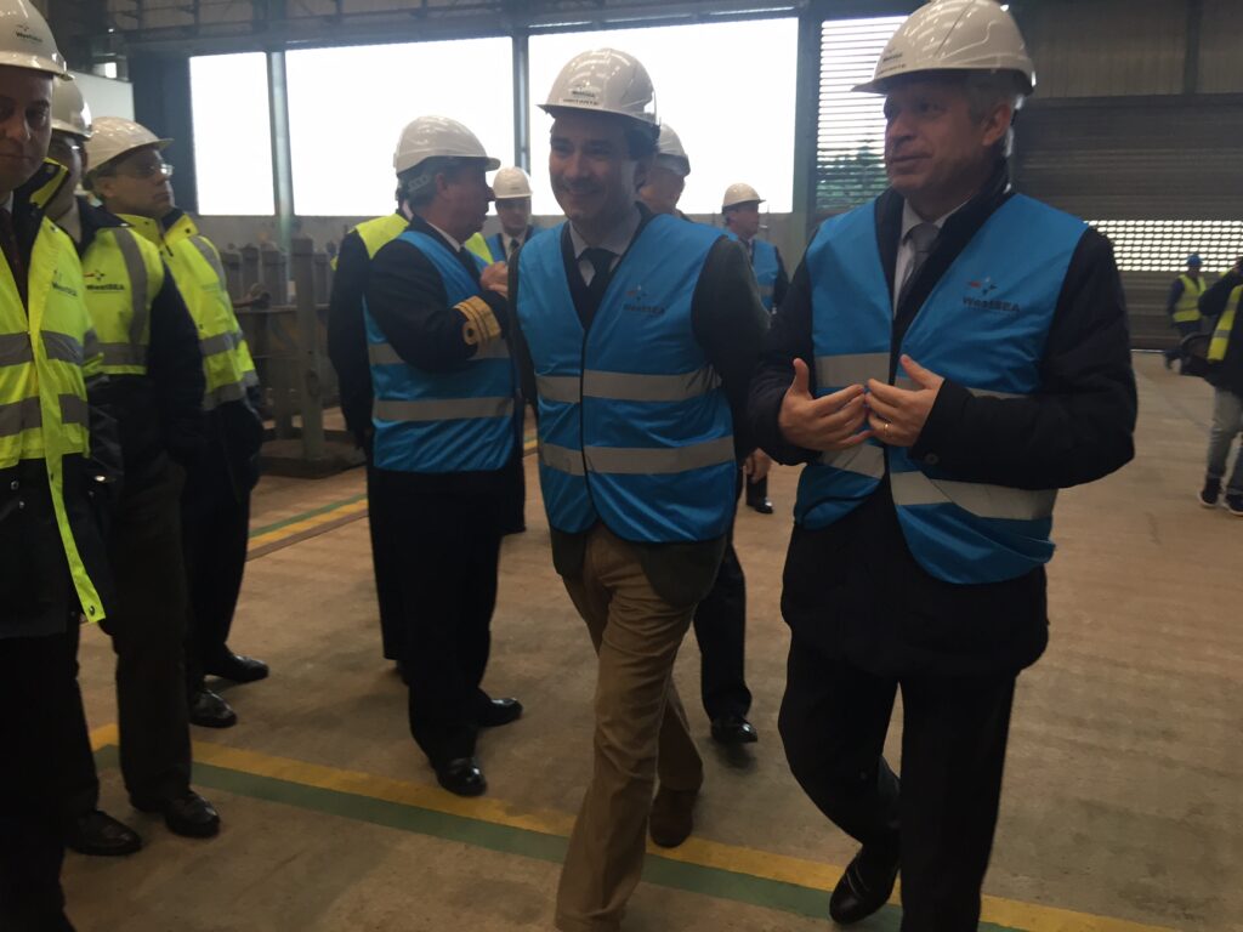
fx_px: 1041
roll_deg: -3.4
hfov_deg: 61.7
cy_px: 466
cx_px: 622
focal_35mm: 29
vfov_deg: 48.2
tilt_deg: -9.3
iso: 40
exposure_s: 1/33
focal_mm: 4.15
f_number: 2.2
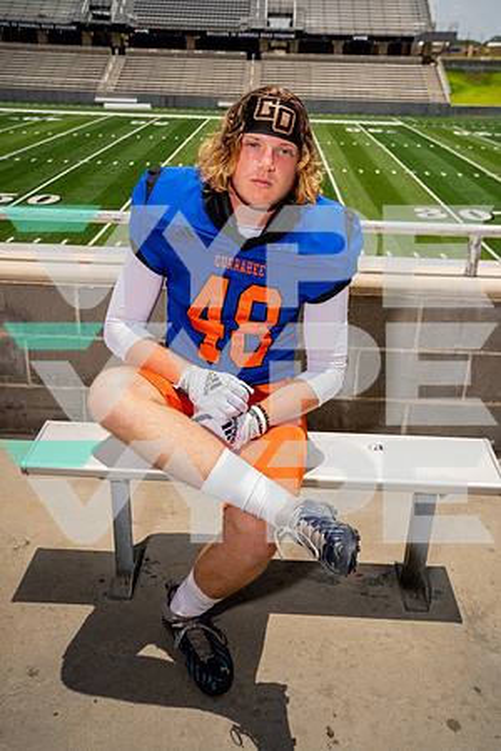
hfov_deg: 38.9
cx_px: 250
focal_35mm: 34
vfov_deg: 55.8
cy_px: 376
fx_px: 710
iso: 100
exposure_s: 1/250
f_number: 7.1
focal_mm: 34
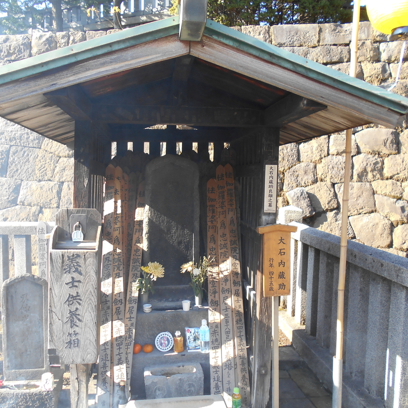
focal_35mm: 31
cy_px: 203
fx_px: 413
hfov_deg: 52.5
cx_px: 190
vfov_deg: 52.5
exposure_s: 1/100
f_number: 3.2
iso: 80
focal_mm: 4.6
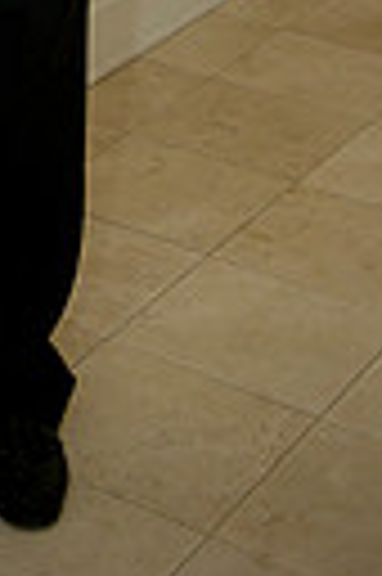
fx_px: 2027
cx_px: -204
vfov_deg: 14.5
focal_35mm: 127
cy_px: -410
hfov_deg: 10.4
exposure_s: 1/160
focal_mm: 36
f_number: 3.2
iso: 1250
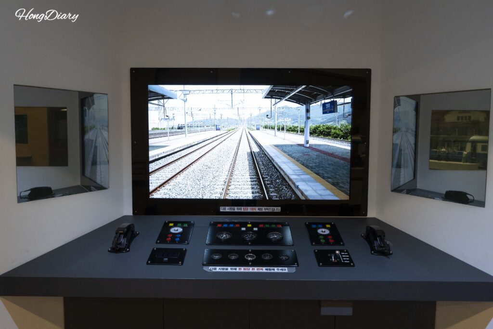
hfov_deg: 61.9
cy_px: 164
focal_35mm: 30
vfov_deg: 43.6
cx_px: 246
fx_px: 411
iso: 3200
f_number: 4.5
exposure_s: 1/160
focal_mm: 30
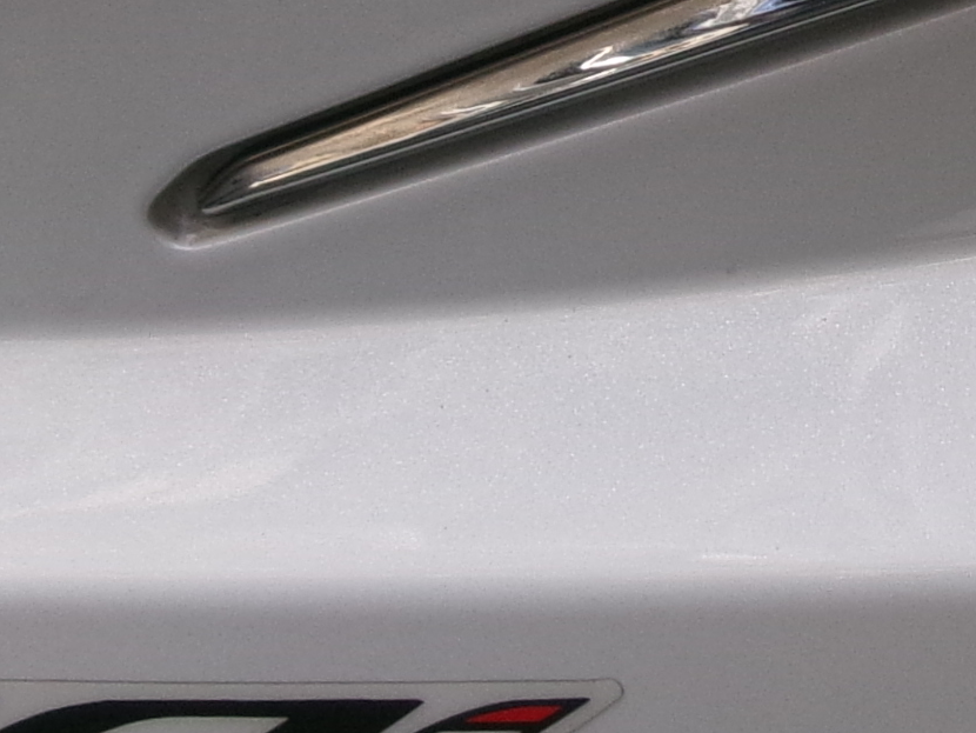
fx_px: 3469
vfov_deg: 11.9
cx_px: 995
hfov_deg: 15.7
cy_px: 5
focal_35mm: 123
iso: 100
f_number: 3.9
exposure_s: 1/200
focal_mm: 5.1
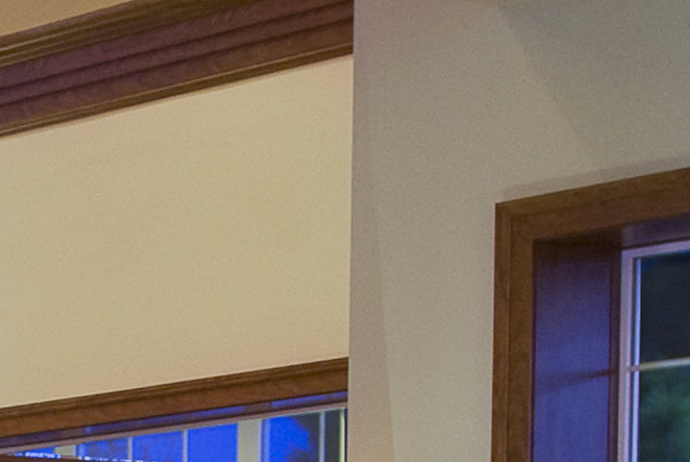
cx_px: -1150
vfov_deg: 7.4
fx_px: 3398
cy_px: 1029
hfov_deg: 9.7
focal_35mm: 177
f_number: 8
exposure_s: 1/2
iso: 250
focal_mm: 20
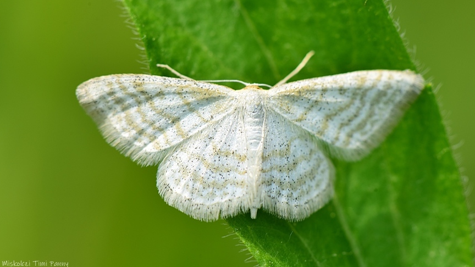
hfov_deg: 17.6
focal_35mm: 122
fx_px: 1537
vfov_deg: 9.9
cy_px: 110
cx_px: 256
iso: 100
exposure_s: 1/100
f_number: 13
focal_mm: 105
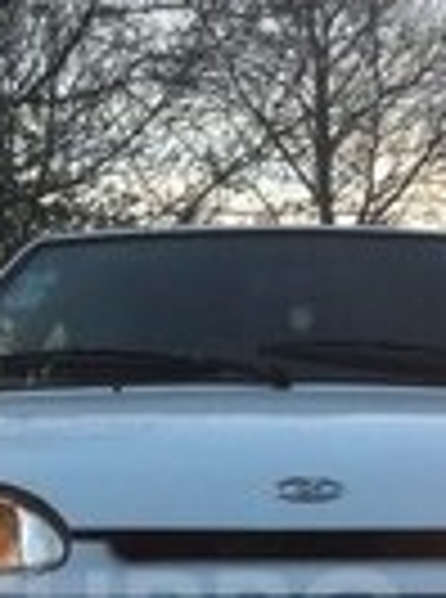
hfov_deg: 11.3
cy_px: 620
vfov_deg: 14.8
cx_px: 286
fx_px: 2261
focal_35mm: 131
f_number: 2.8
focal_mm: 3.85
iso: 80
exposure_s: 1/60
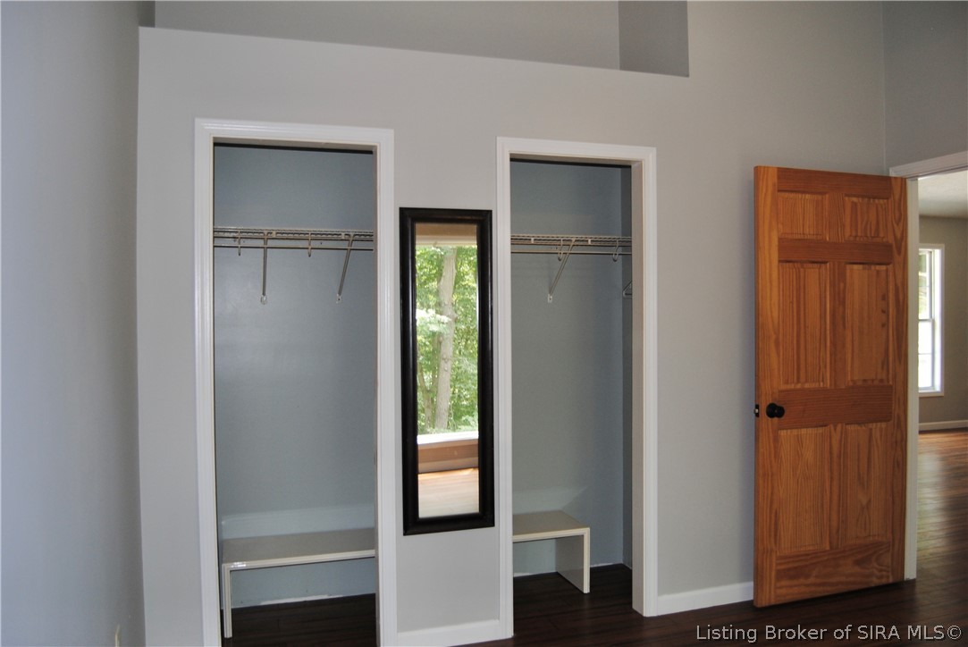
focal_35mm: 27
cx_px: 484
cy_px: 324
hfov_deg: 67.3
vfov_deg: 48.0
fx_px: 727
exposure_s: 1/60
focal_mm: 18
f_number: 3.5
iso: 200
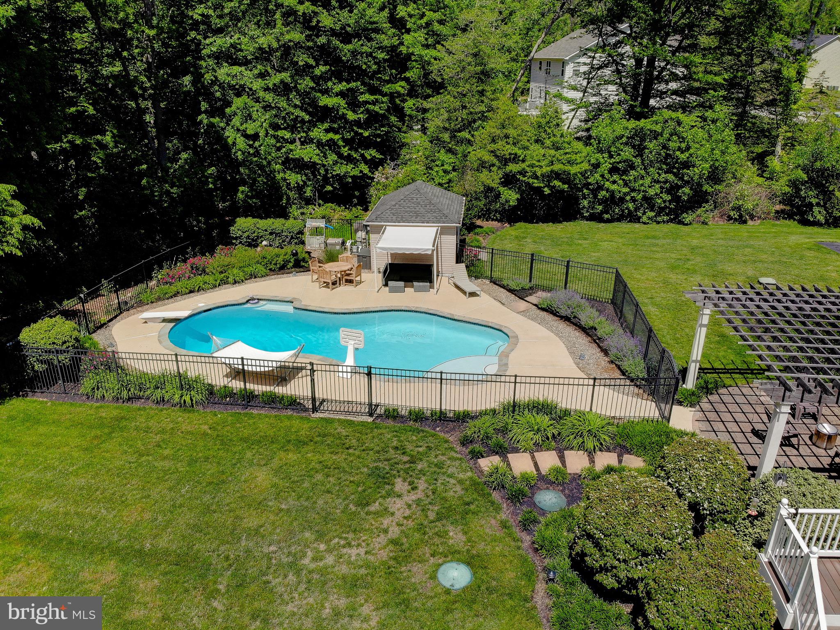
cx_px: 420
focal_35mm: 24
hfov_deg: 71.6
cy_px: 315
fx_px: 582
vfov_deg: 56.8
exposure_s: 1/1750
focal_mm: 4.5
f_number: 2.8
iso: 100
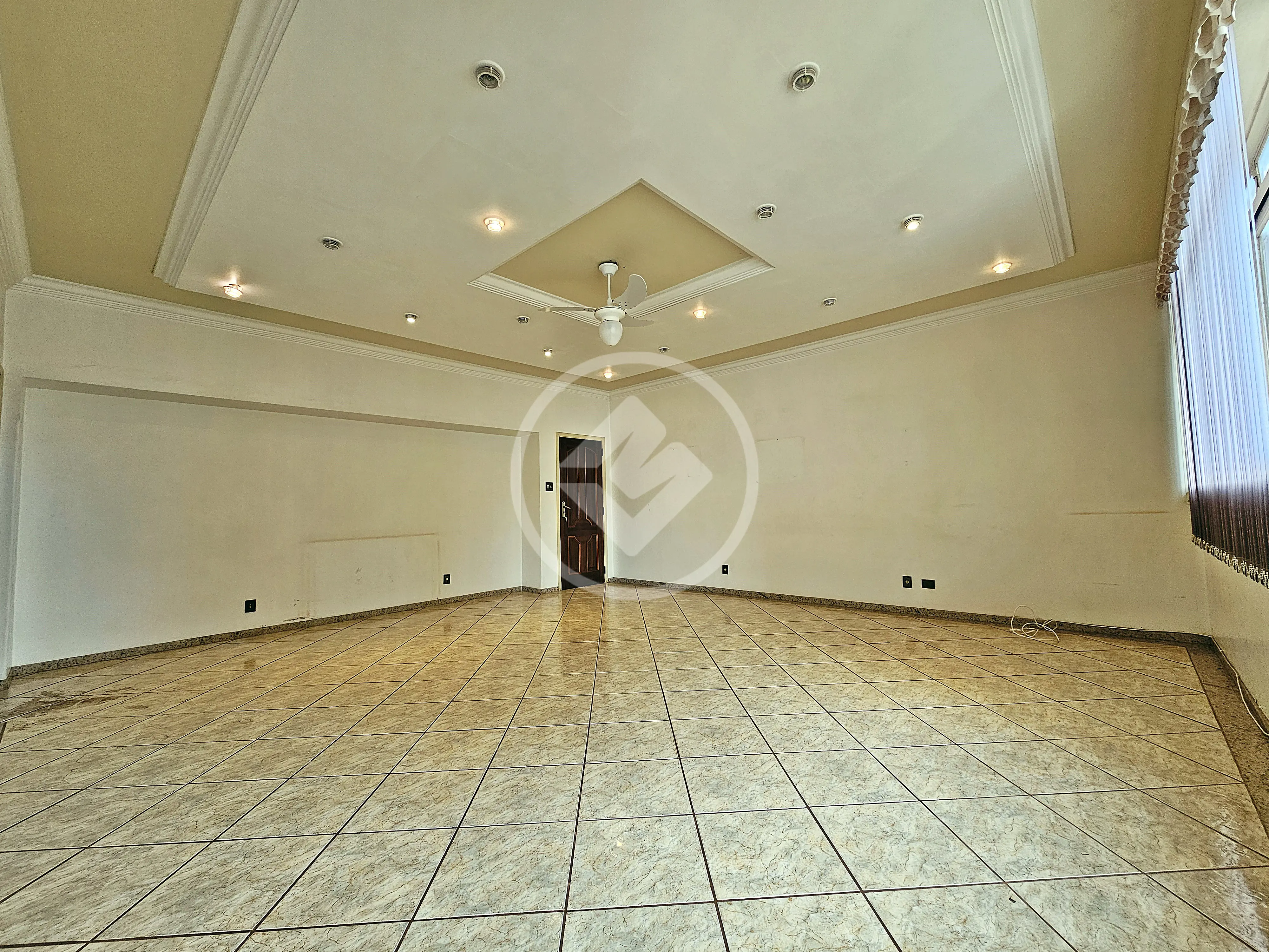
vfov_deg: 89.9
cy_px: 476
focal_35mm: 13
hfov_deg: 106.2
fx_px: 477
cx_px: 634
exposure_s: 1/60
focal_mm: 2.2
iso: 50
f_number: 2.2
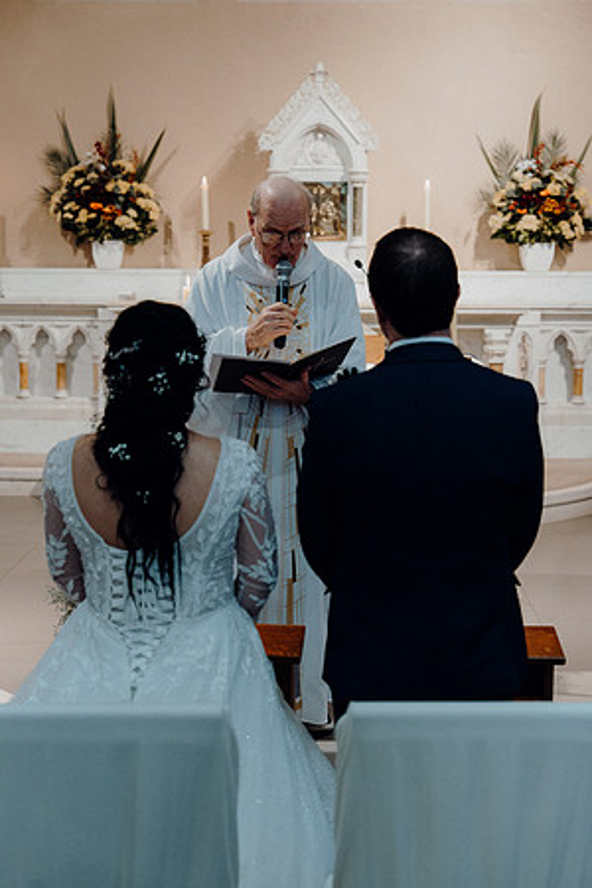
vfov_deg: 33.4
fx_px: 1480
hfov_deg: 22.6
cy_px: 444
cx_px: 296
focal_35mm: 60
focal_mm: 60
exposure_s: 1/160
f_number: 3.5
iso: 2000
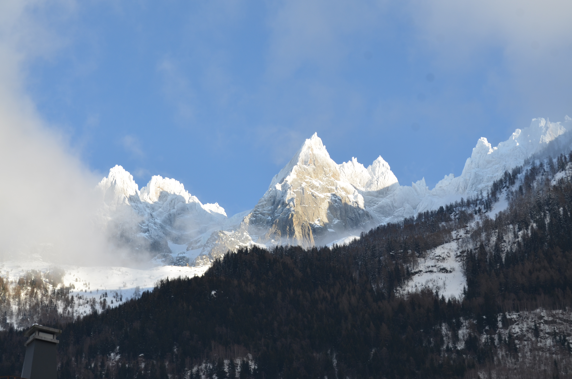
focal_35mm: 82
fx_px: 1308
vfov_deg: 16.5
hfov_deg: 24.7
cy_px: 190
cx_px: 286
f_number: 8
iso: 200
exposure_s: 1/250
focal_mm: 55
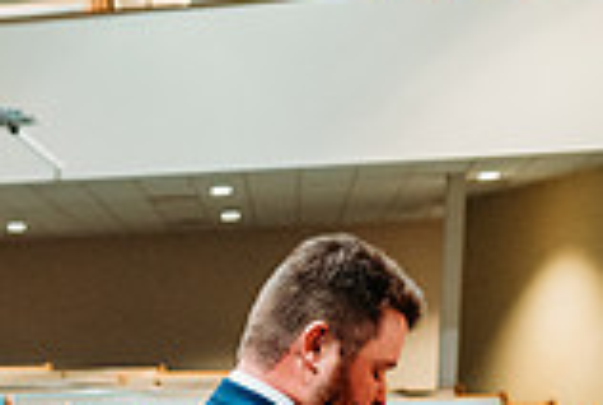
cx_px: -114
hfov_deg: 21.5
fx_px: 1477
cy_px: 682
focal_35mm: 88
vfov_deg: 14.2
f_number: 1.8
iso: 2500
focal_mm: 24
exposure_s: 1/100
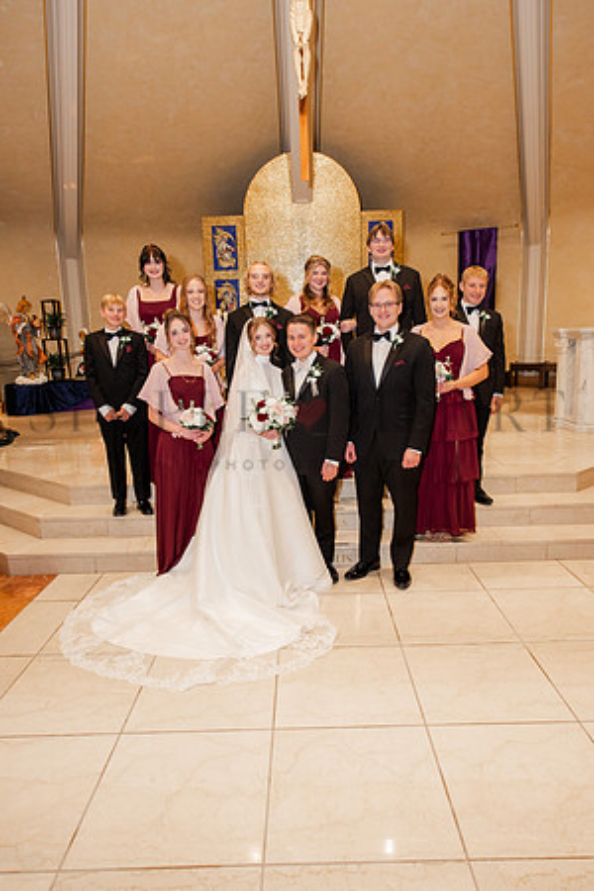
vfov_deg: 73.7
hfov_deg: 53.1
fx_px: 594
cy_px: 446
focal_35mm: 24
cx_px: 297
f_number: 4.5
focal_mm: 24
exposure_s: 1/125
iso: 800
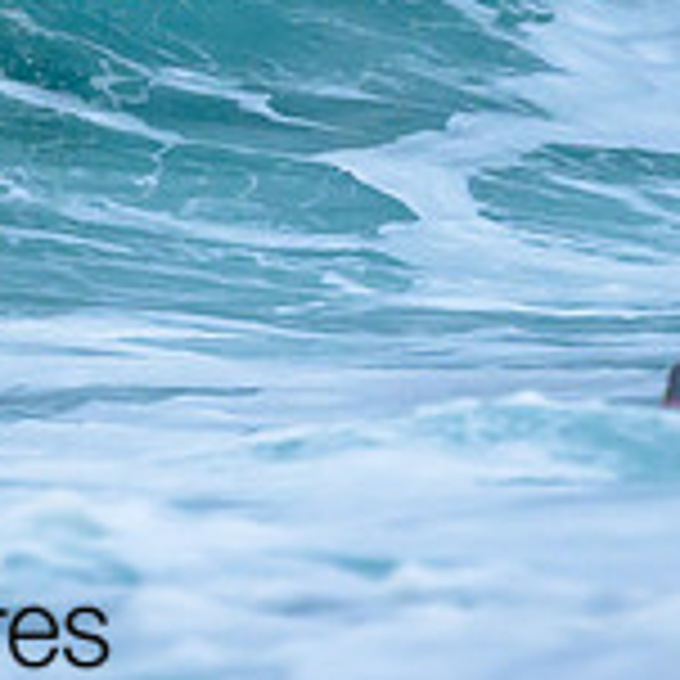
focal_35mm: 3581
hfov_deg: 0.5
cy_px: -320
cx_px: -159
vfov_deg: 0.5
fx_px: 79587
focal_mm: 800
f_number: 6.3
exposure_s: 1/3200
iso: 1400
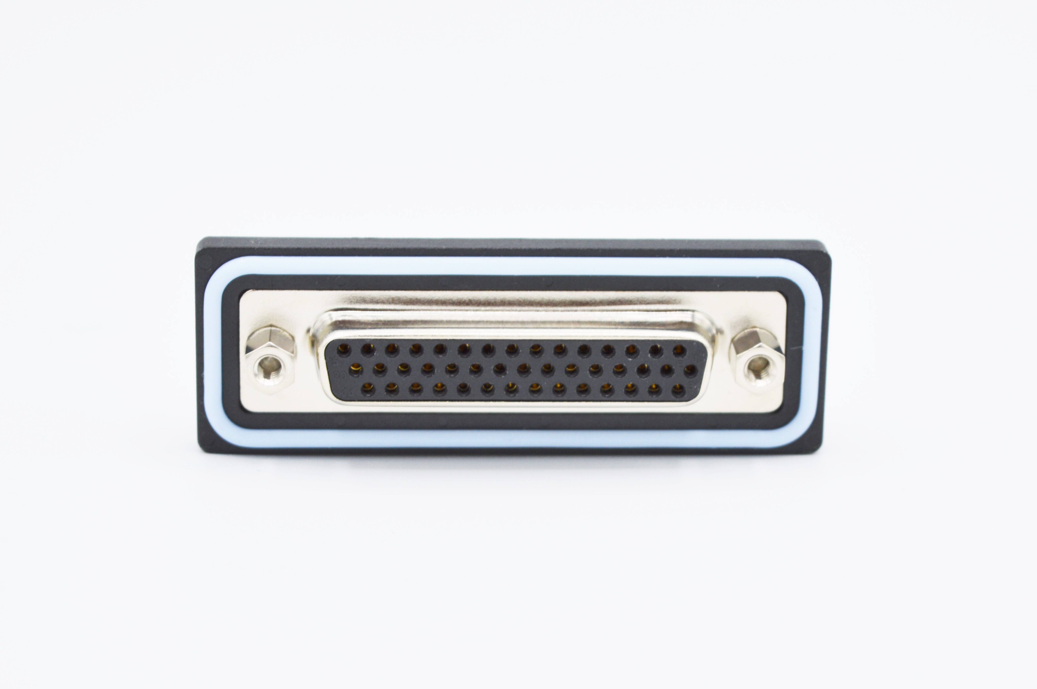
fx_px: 2374
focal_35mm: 82
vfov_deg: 16.5
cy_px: 344
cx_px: 518
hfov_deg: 24.6
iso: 100
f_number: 8
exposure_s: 1/250
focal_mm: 55
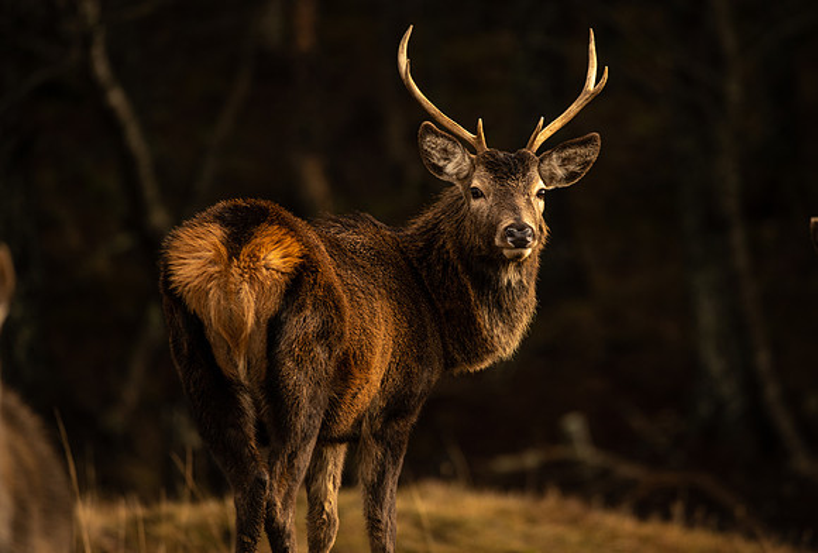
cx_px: 430
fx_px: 12129
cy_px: 261
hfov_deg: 3.9
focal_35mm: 532
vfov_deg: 2.6
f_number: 6
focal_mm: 480
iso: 200
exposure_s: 1/250
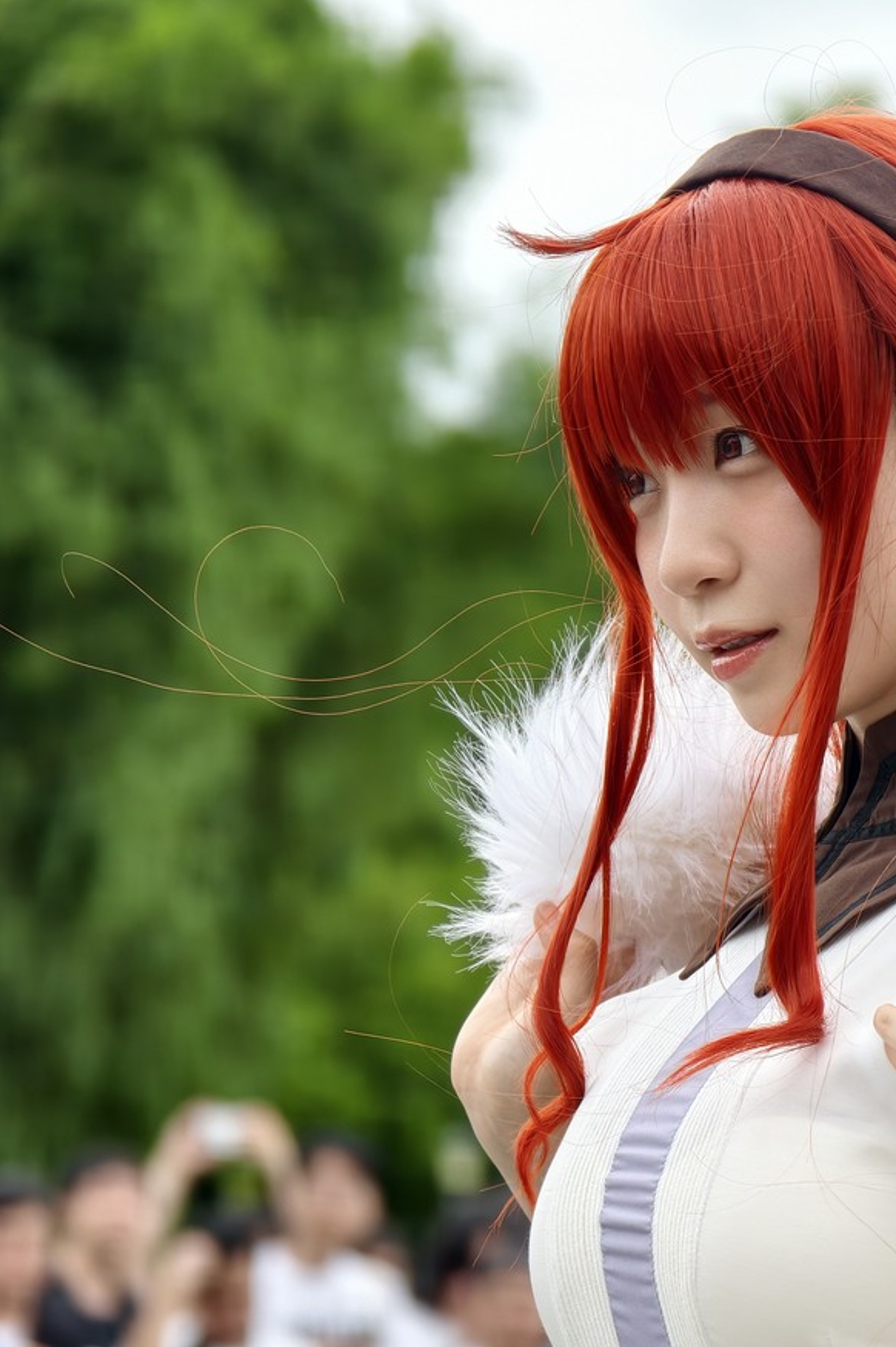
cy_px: 768
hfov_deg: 5.6
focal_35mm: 247
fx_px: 9228
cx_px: 531
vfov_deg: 8.3
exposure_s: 1/2566
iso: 2052
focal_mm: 52.83
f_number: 2.67
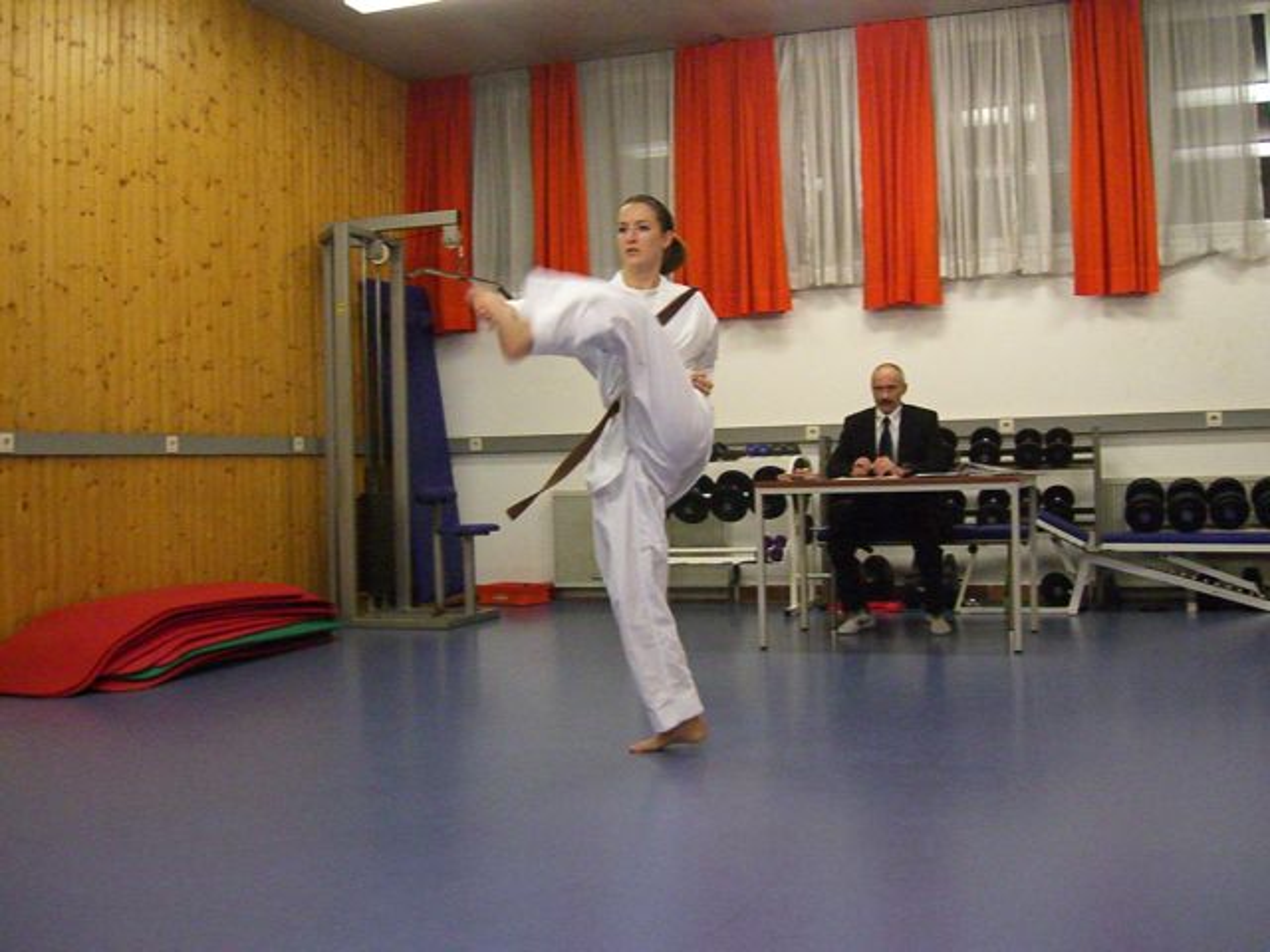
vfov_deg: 37.7
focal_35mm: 38
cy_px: 476
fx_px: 1394
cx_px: 635
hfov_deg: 49.0
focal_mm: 7.9
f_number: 2.8
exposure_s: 1/100
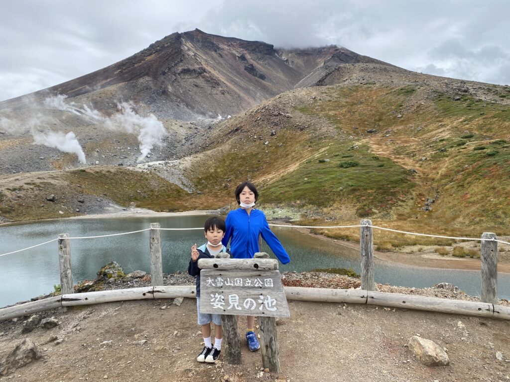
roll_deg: +0.1
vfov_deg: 53.1
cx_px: 255
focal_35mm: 26
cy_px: 191
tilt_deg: -2.3
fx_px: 383
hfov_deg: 67.3
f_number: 1.8
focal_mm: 4.25
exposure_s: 1/747
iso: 32
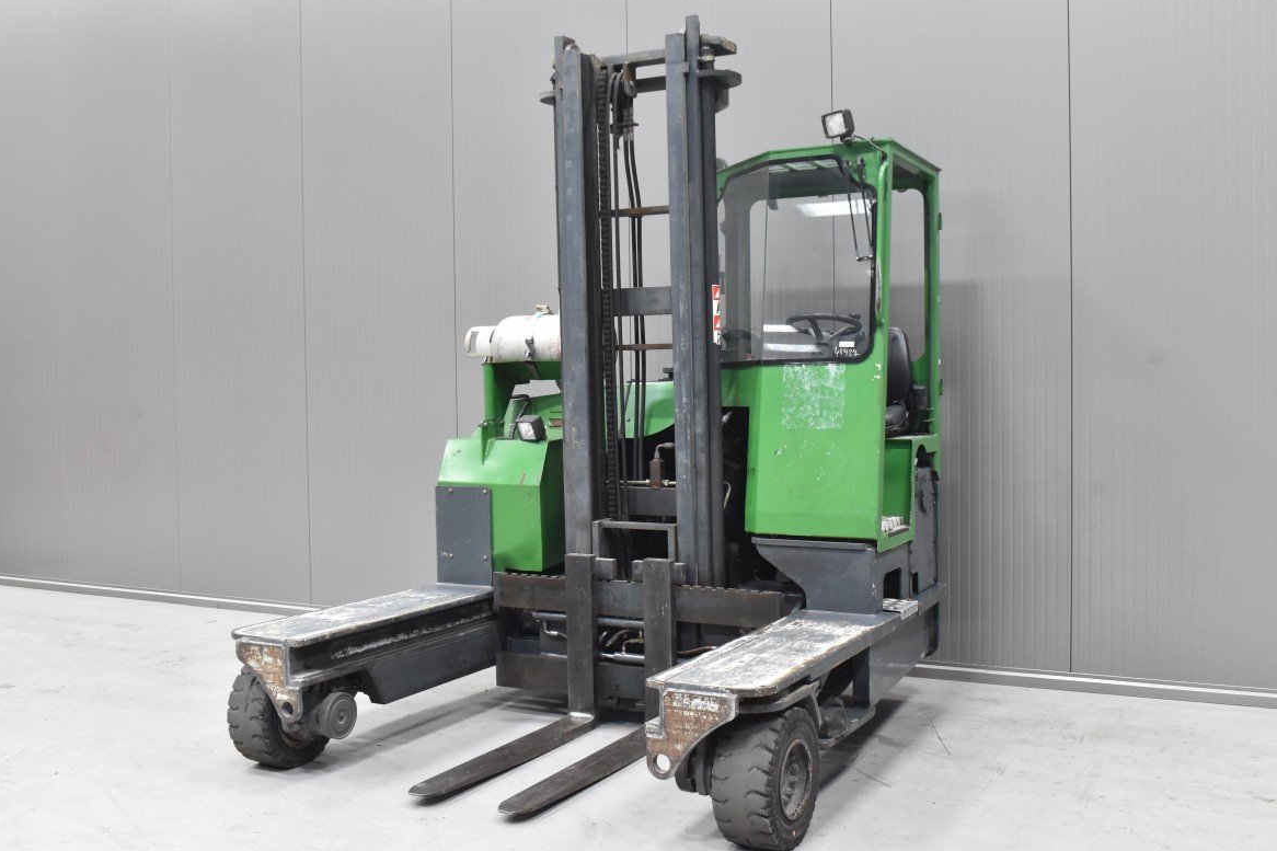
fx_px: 1260
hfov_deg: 53.8
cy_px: 432
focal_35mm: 36
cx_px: 655
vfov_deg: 37.3
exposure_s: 1/15
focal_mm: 23
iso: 1600
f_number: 6.3
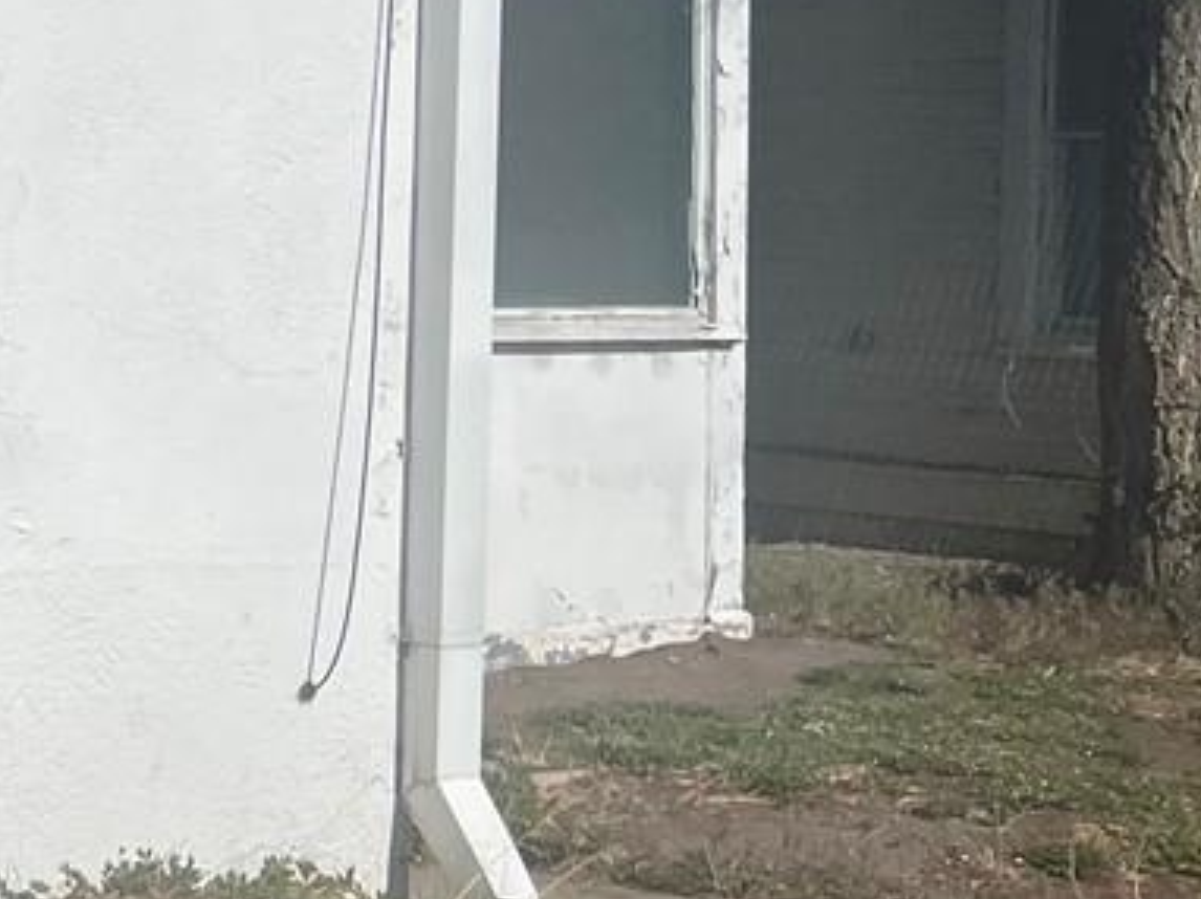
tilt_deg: -1.3
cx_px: -1088
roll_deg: -0.7
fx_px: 3779
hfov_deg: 15.1
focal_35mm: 109
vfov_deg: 13.5
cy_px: 185
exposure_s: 1/16393
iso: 50
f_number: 1.5
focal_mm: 5.7
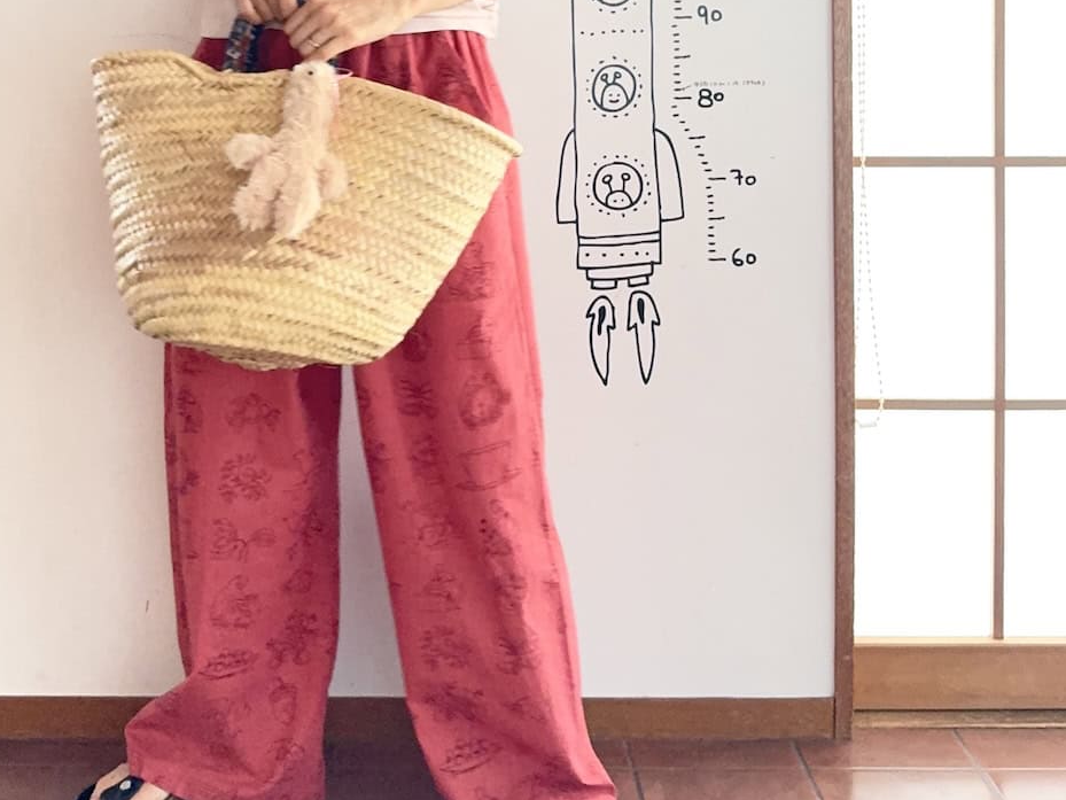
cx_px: 531
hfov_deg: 58.3
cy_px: 401
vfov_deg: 45.5
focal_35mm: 31
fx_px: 955
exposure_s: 1/60
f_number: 1.8
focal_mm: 6.8
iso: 800
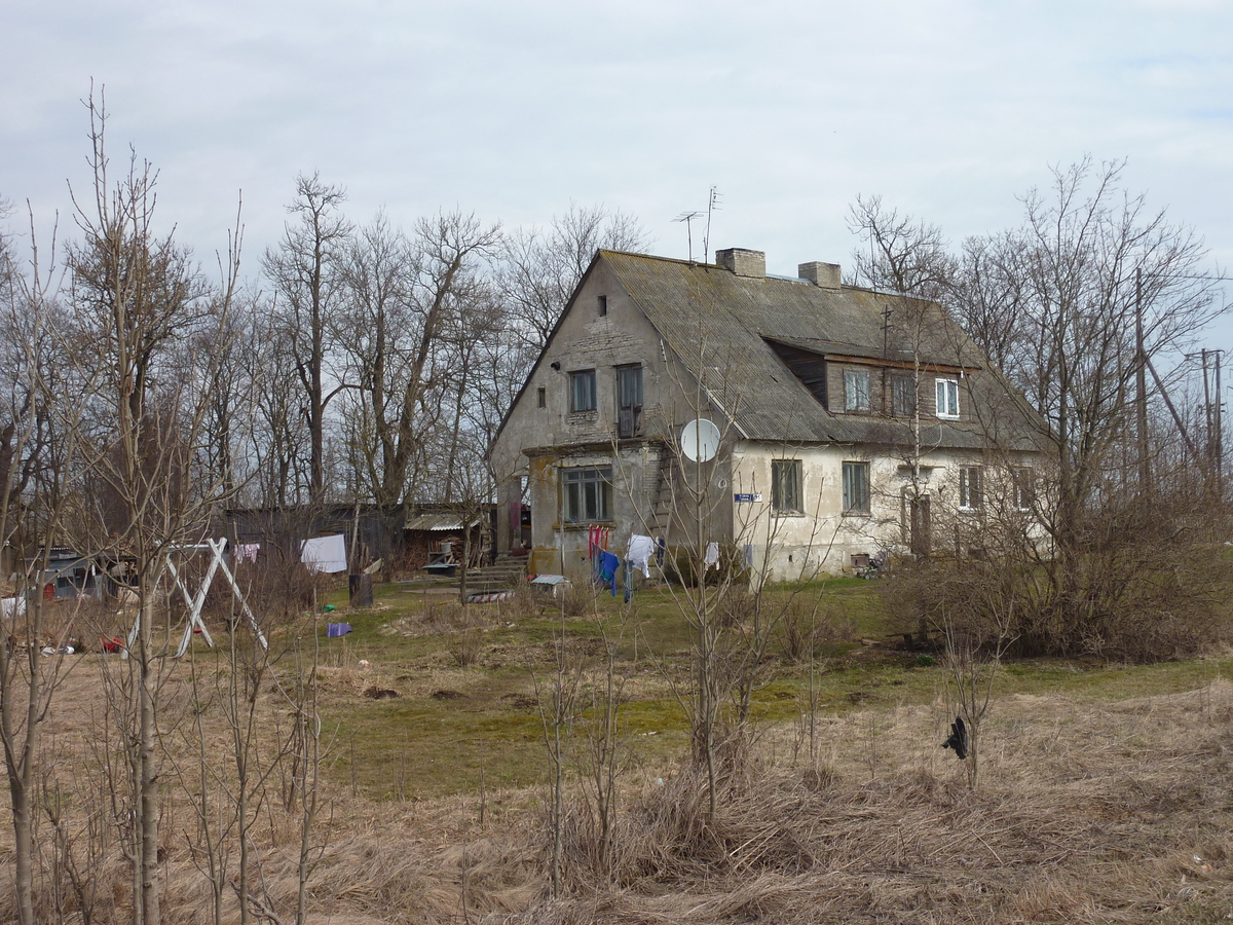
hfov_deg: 42.1
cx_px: 616
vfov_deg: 32.2
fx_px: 1603
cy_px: 462
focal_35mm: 45
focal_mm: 7.3
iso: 80
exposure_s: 1/400
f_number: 4.5
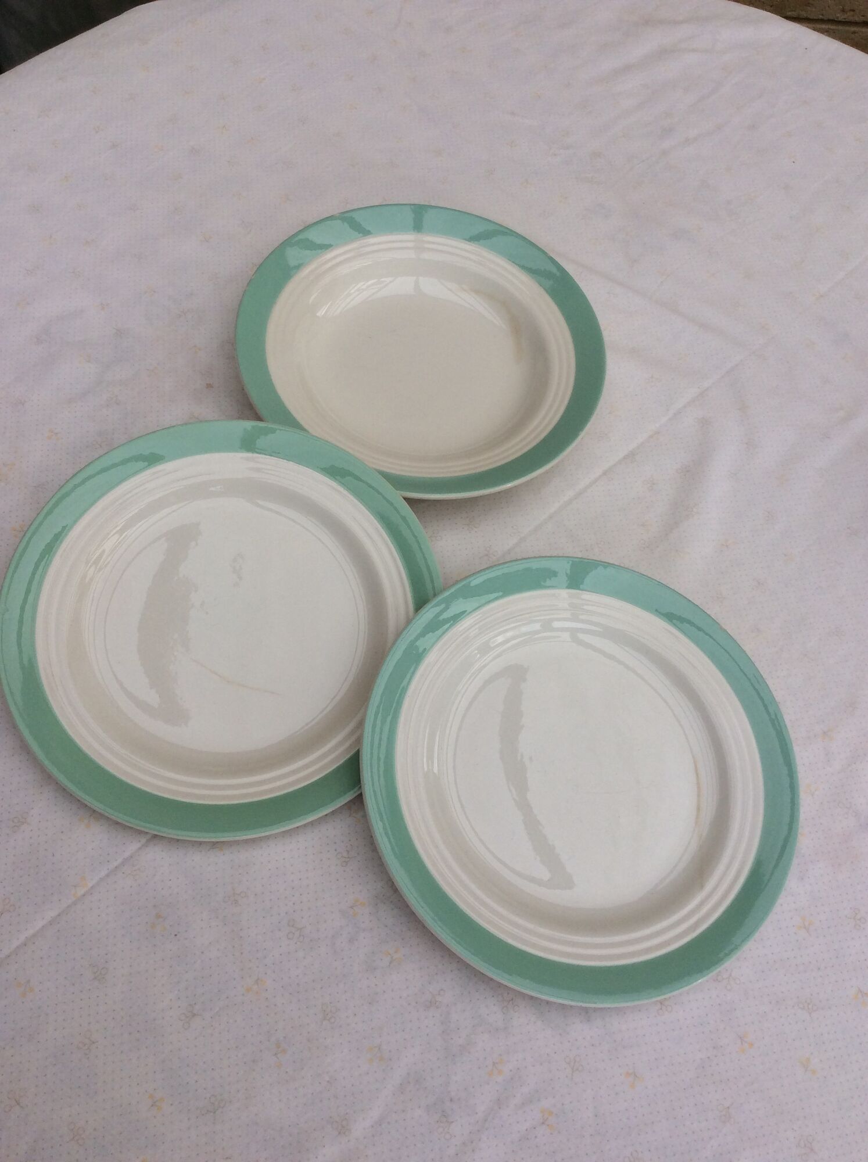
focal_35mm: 32
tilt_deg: -62.6
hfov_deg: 44.1
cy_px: 581
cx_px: 434
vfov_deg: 56.9
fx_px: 1073
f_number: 2.4
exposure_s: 1/122
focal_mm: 3.3
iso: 32
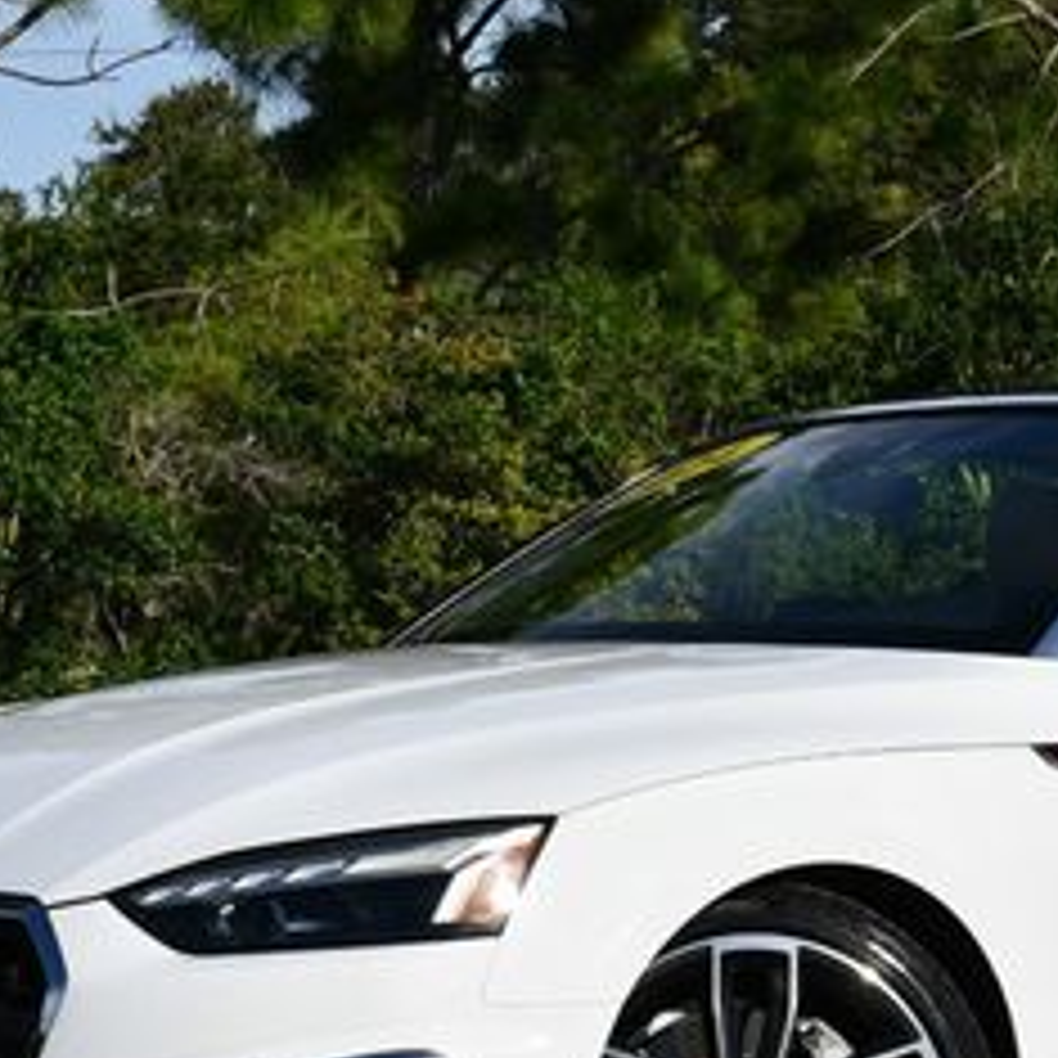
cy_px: 576
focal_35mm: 130
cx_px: 882
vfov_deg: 13.4
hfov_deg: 13.3
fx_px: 4495
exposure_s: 1/320
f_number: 9
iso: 100
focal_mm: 28
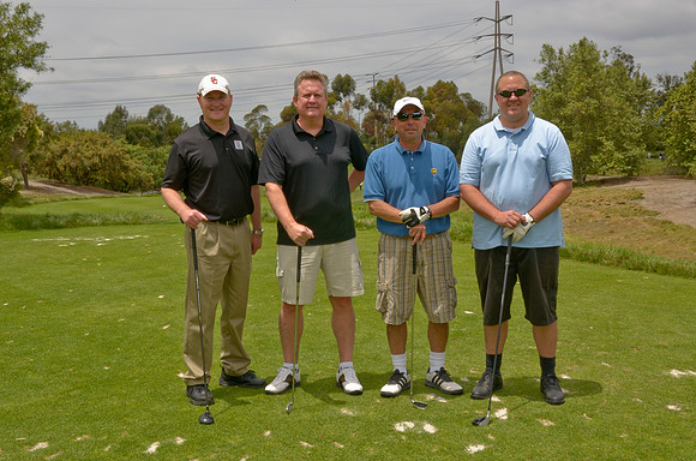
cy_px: 230
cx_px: 348
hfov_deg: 45.0
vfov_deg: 30.7
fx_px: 839
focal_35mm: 44
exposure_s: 1/200
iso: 200
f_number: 18
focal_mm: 29
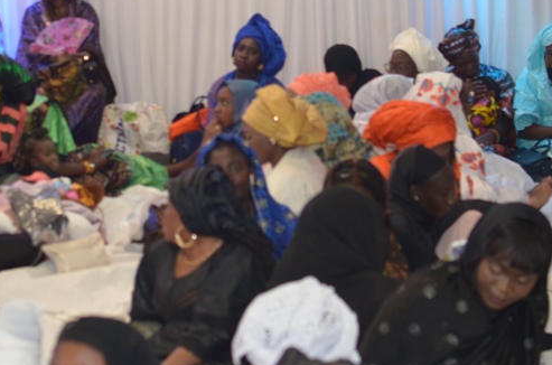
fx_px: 1668
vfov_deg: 12.4
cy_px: 50
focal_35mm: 109
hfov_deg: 18.6
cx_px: 86
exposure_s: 1/60
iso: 450
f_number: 2.8
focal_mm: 35
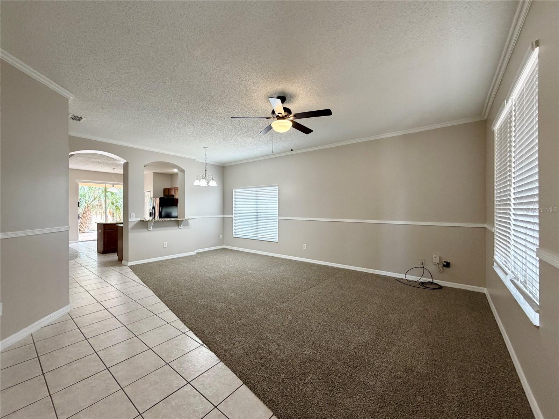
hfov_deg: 102.1
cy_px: 210
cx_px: 280
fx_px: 226
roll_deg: +0.7
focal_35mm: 14
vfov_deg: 85.7
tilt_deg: -0.1
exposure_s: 1/120
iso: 320
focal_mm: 2.22
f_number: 2.2
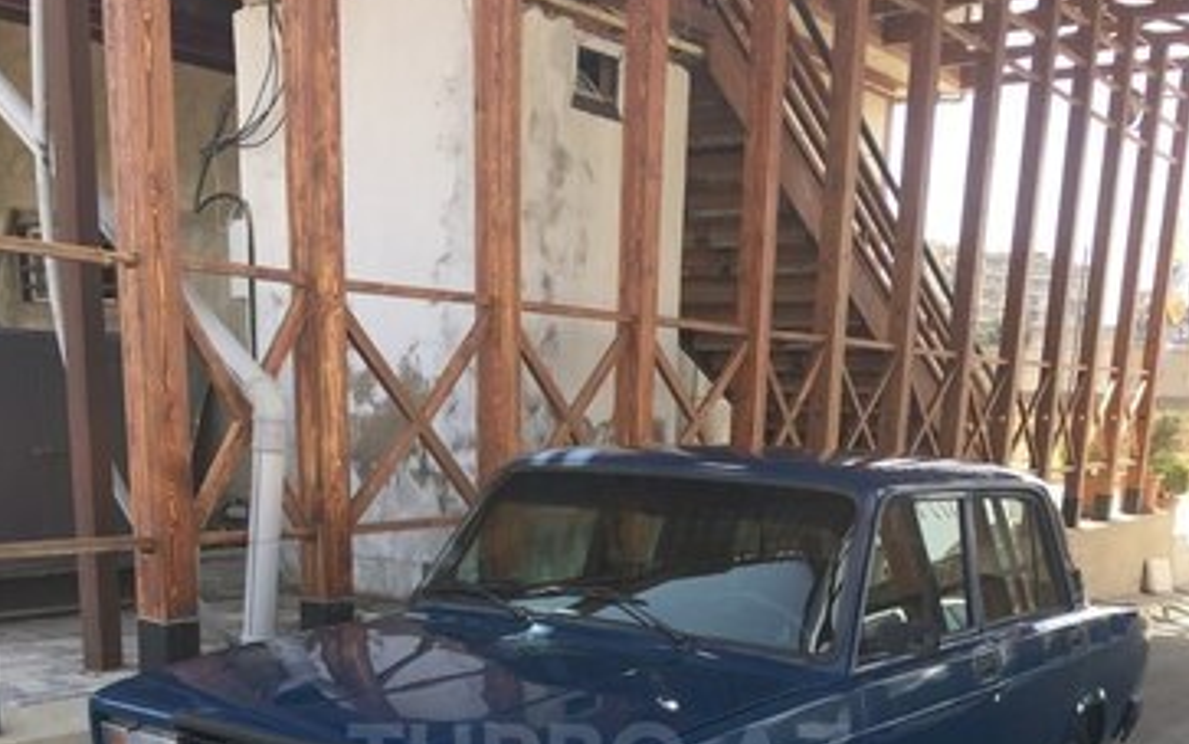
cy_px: 760
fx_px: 1361
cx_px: 599
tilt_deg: -14.8
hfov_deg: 47.2
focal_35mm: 42
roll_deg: -2.0
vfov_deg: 28.5
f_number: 2.2
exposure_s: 1/344
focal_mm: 4.15
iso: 32
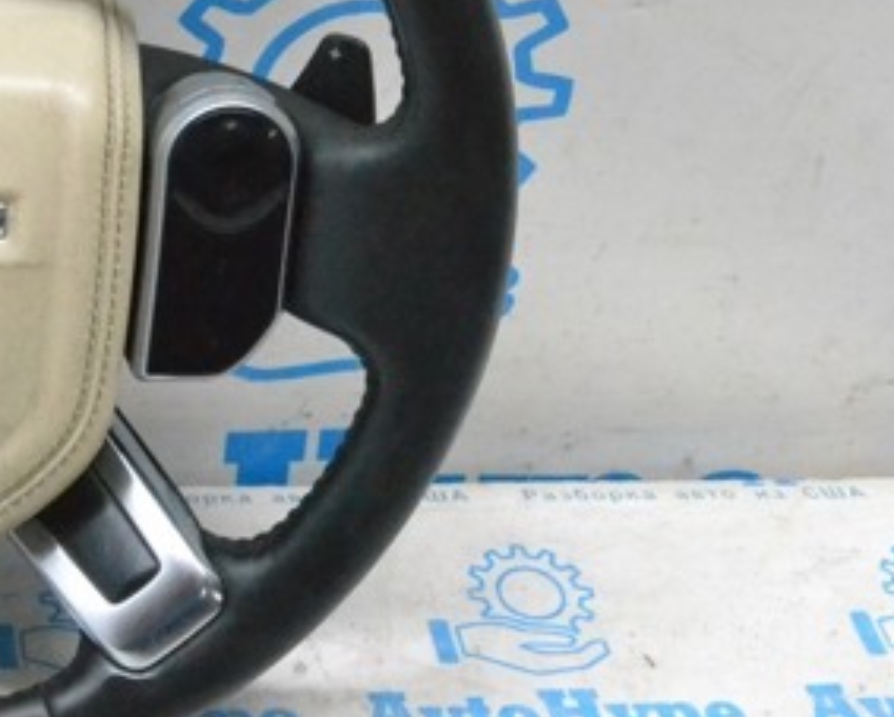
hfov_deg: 20.4
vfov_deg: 17.2
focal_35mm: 89
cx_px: -101
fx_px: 2357
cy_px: 208
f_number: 10
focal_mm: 28
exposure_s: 1/125
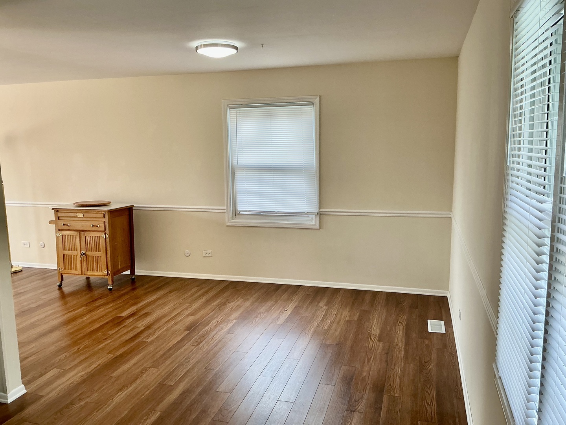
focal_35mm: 28
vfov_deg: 49.7
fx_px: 458
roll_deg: +1.0
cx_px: 283
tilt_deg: -6.9
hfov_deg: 63.4
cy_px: 212
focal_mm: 3
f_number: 1.8
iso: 64
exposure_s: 1/120
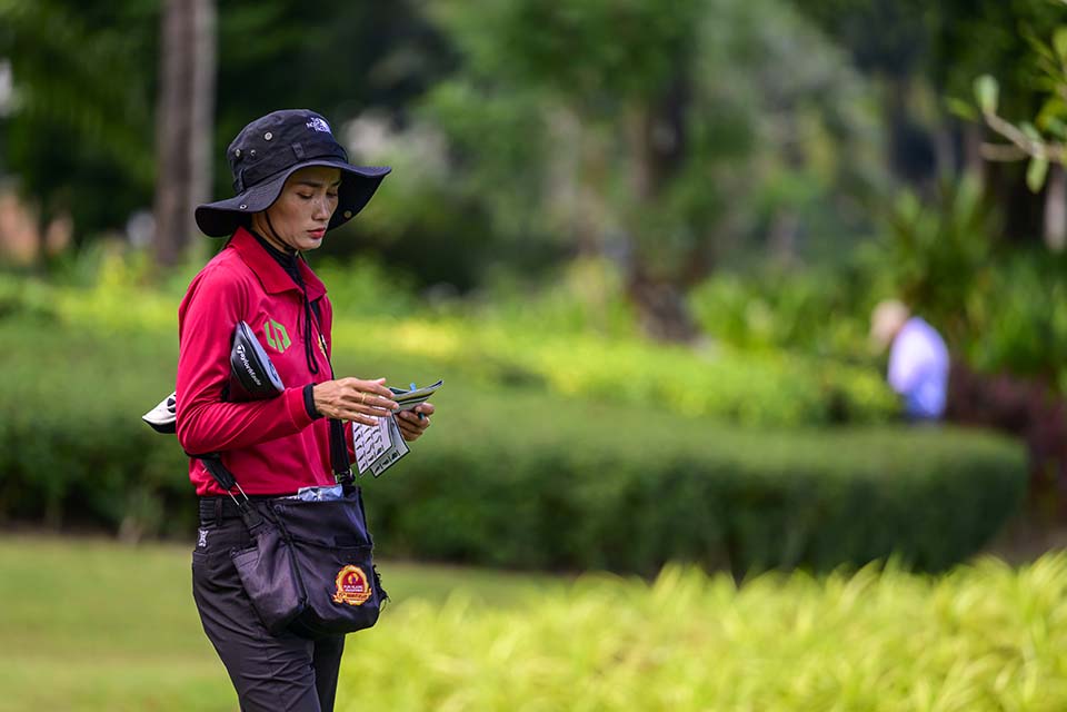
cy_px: 356
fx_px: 5927
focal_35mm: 200
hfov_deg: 10.3
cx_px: 534
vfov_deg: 6.9
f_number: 2.8
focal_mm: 200
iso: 400
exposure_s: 1/1600
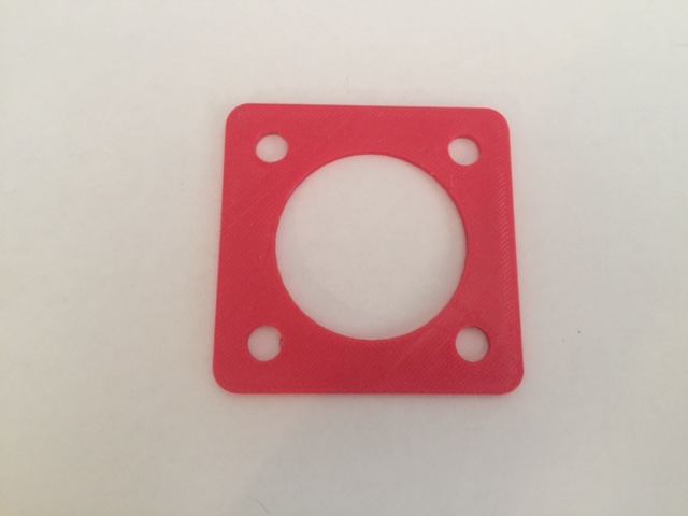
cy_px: 258
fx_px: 576
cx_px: 344
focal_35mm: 29
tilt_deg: -76.8
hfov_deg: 61.7
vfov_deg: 48.2
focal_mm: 4.15
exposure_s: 1/4
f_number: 2.2
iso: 80
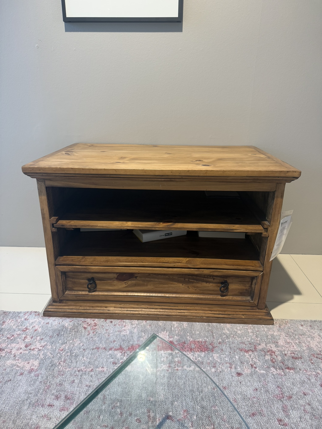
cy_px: 214
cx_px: 161
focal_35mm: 24
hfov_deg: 56.8
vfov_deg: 71.6
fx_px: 298
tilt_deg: -20.8
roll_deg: -1.0
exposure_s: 1/121
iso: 160
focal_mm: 6.76
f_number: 1.78
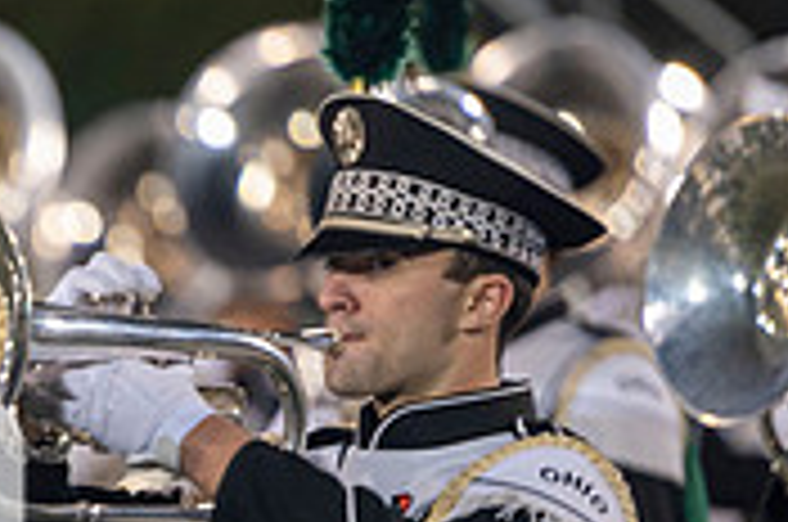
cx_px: -315
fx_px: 14508
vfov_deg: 2.1
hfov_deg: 3.1
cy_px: 594
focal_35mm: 664
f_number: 2.8
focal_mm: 200
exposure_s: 1/500
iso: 1000
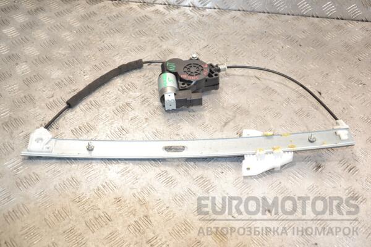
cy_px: 124
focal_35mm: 45
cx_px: 186
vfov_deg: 29.9
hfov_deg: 43.6
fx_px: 464
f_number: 5.6
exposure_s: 1/200
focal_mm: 30
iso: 800
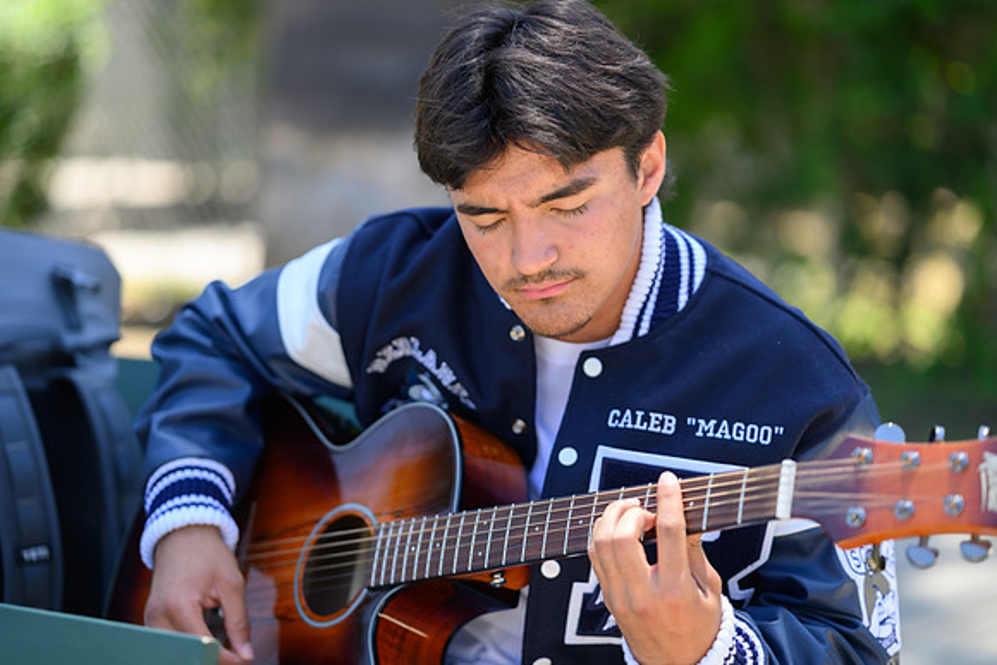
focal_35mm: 85
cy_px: 332
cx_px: 498
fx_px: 2354
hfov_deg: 23.9
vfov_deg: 16.1
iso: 100
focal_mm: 85
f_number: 1.8
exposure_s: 1/400
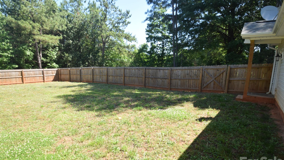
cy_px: 89
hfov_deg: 89.6
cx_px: 141
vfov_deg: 58.2
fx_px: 143
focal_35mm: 19
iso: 100
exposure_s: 1/160
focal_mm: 12
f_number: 6.3
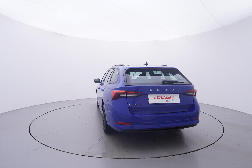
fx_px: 158
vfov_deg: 56.2
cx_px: 126
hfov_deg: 77.3
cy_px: 84
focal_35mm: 22
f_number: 5
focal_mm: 15
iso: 200
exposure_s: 1/80
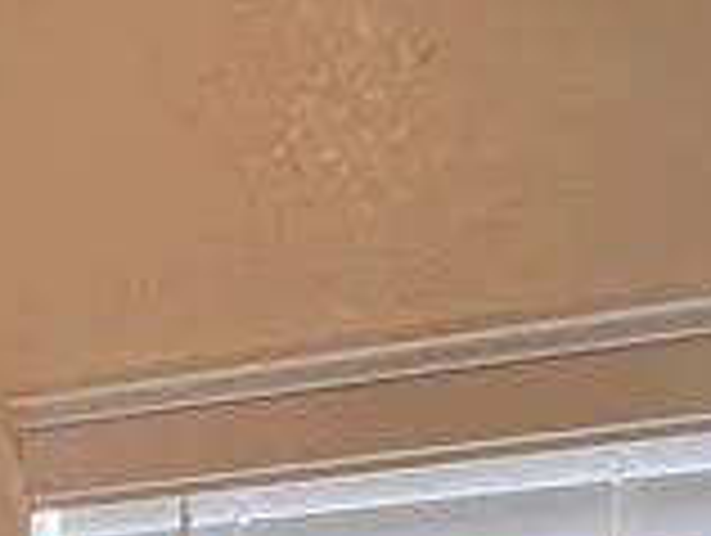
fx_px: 1728
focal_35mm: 84
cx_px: -126
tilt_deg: -12.6
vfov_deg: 12.0
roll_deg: -2.1
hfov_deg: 21.7
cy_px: 1468
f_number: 1.8
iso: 160
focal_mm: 1.57
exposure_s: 1/120
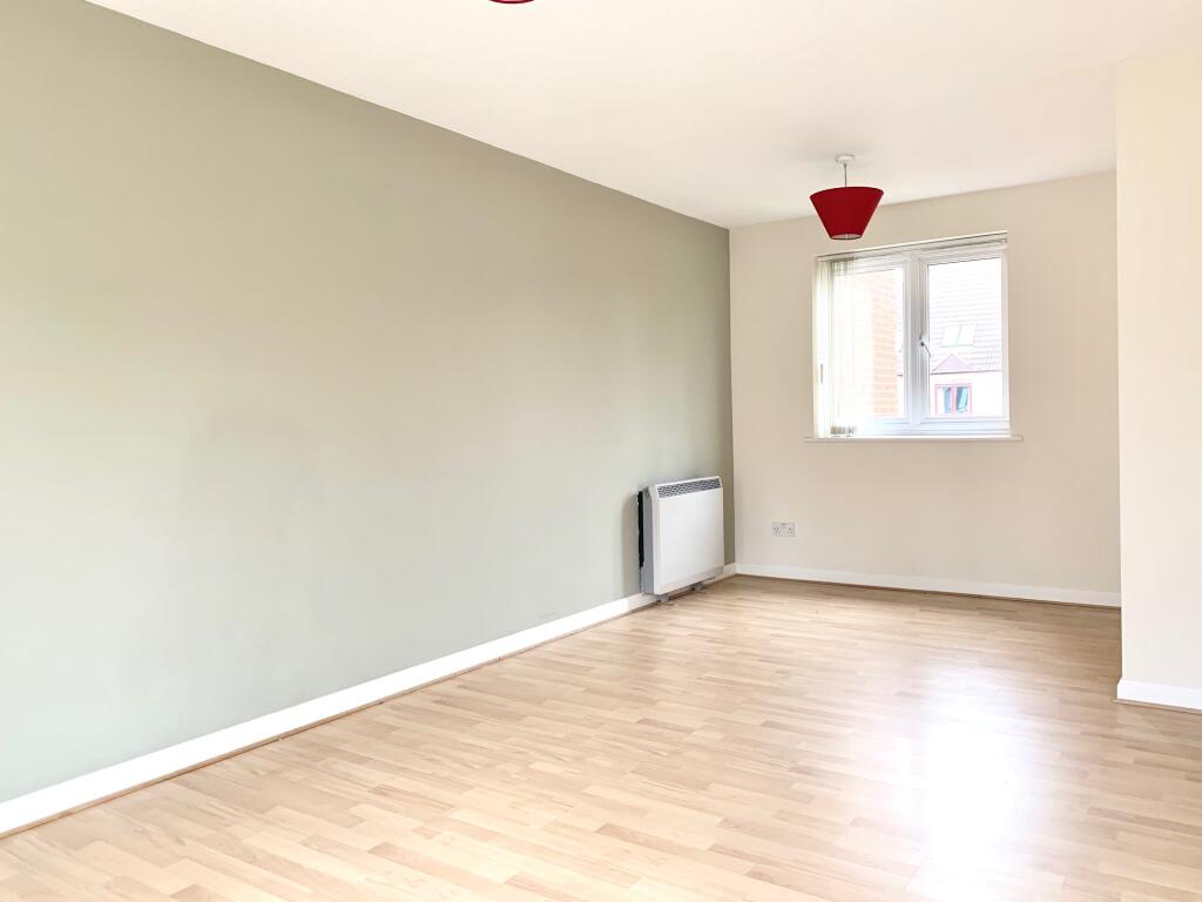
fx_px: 903
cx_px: 601
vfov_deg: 53.1
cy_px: 451
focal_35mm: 26
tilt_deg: -2.2
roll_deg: +1.9
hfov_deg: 67.3
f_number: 1.8
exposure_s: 1/60
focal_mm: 4.25
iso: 100
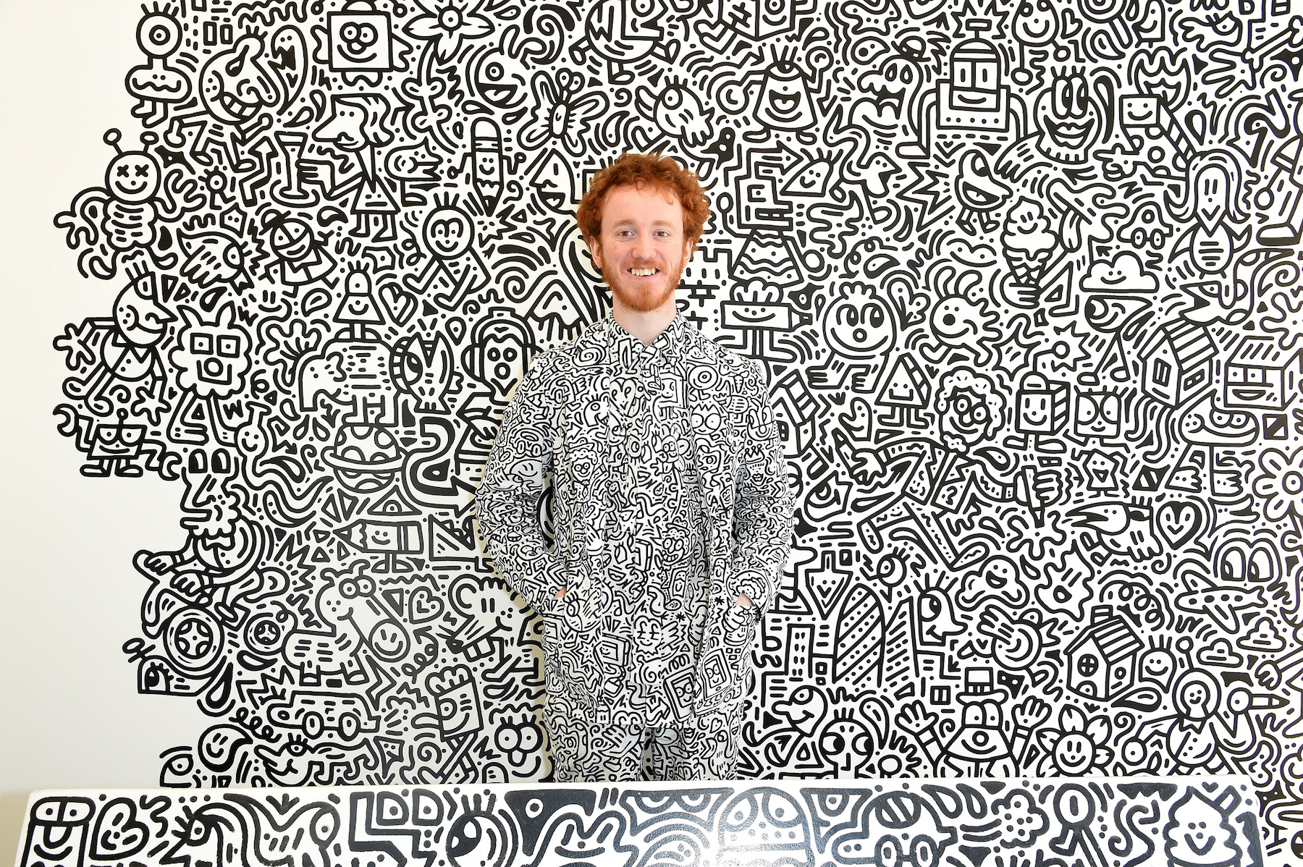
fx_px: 1266
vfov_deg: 37.8
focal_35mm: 35
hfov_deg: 54.5
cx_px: 652
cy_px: 434
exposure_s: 1/160
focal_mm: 35
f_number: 8
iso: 1250
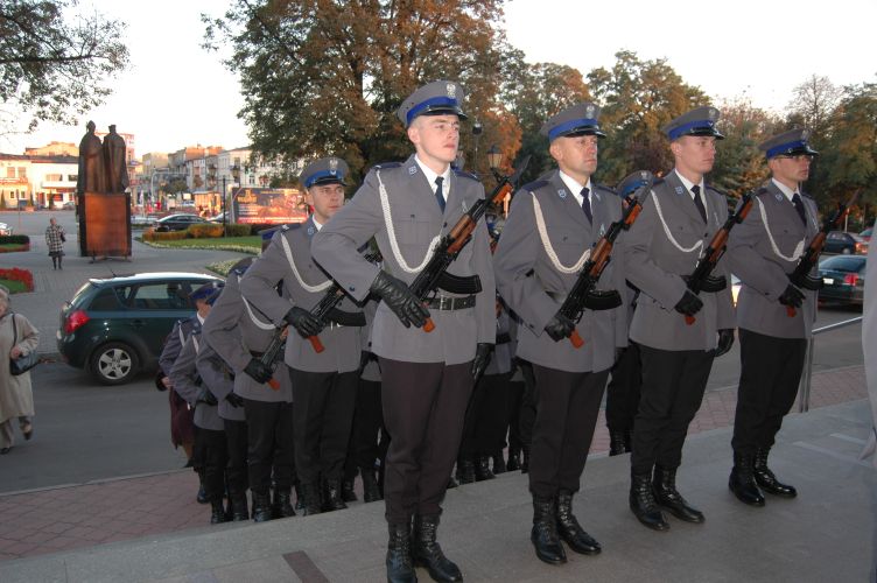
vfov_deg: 43.5
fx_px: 730
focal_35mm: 30
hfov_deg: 62.0
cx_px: 438
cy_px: 292
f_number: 3.8
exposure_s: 1/60
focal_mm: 20
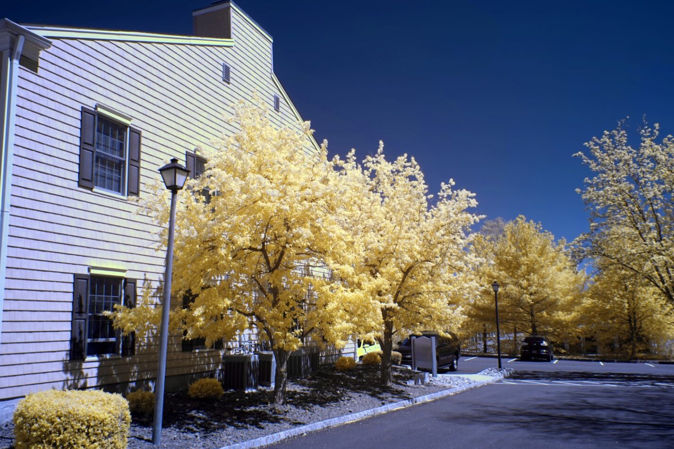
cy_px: 229
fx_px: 580
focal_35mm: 31
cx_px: 355
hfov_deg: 60.3
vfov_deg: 42.3
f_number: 10
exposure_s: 1/60
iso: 50
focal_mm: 29
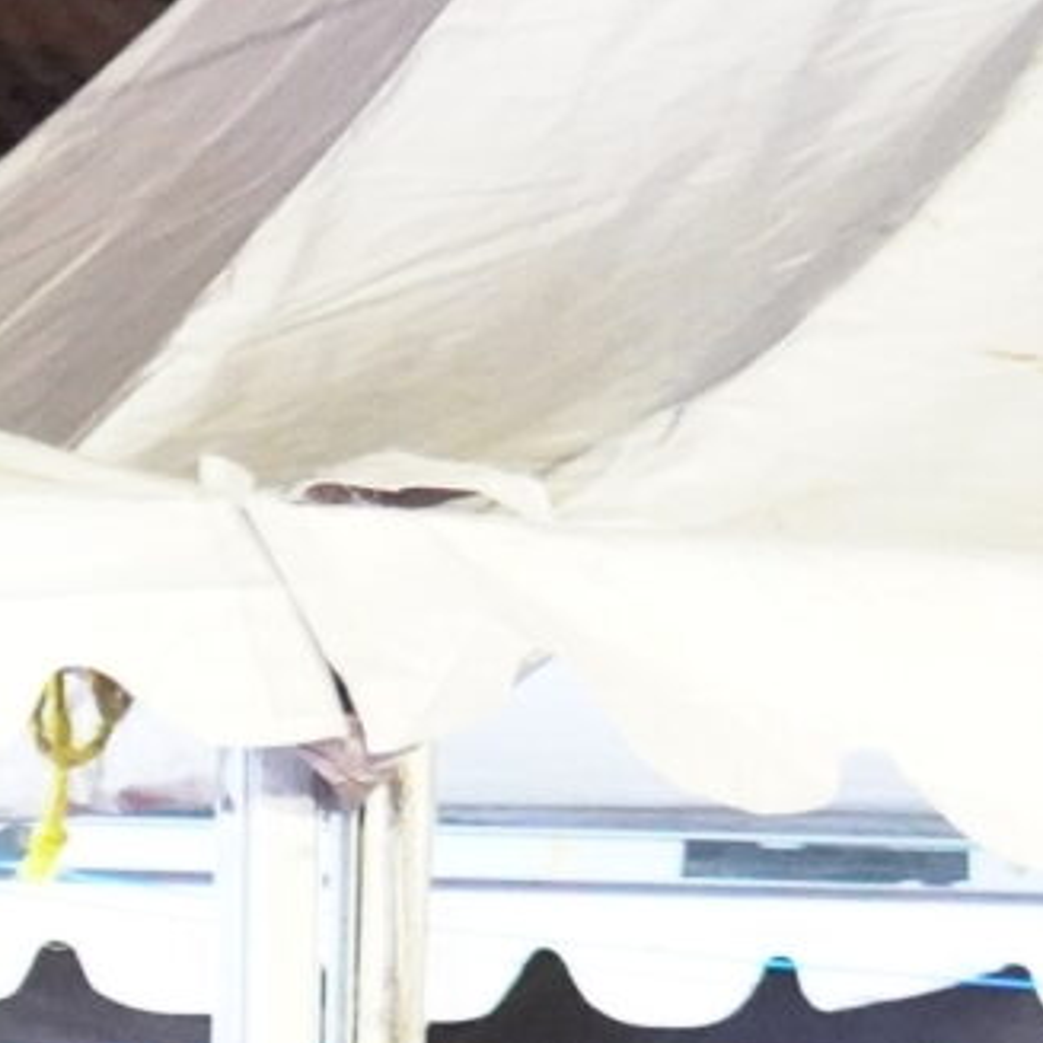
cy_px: 1925
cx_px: -1081
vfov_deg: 5.7
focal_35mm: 299
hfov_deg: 5.7
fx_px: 10193
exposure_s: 1/125
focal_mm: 45
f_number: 4
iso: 20000
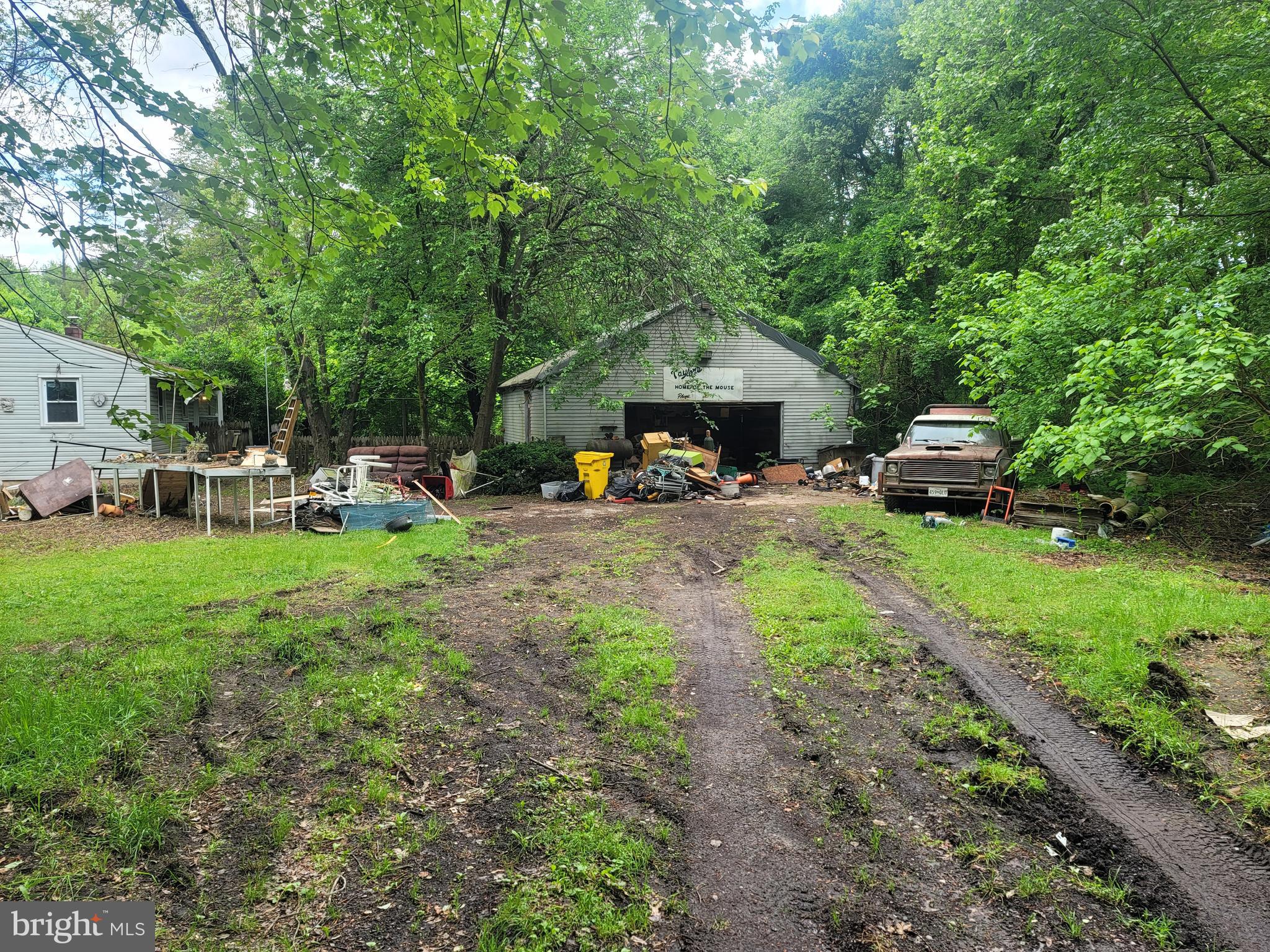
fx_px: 917
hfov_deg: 69.4
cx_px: 635
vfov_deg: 54.9
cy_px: 476
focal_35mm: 25
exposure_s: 1/120
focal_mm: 7
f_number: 1.8
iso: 25
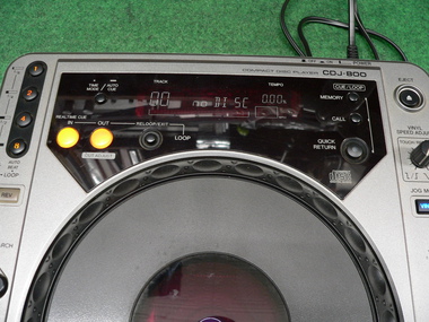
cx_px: 214
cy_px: 161
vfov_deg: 39.7
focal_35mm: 36
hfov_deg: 51.4
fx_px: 446
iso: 200
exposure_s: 1/15
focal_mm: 6
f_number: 2.8
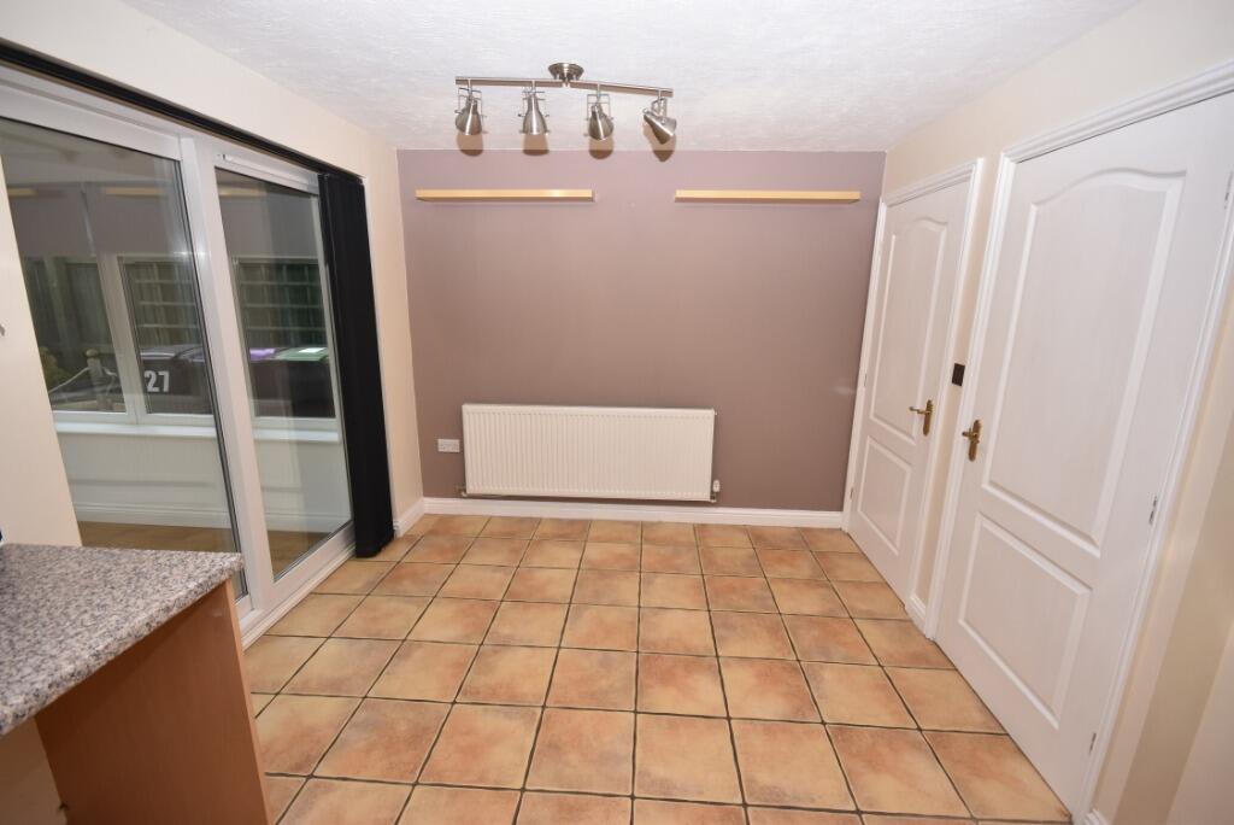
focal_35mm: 15
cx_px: 617
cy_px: 412
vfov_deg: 77.4
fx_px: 514
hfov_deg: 100.4
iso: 640
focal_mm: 10
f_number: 6.3
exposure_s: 1/60
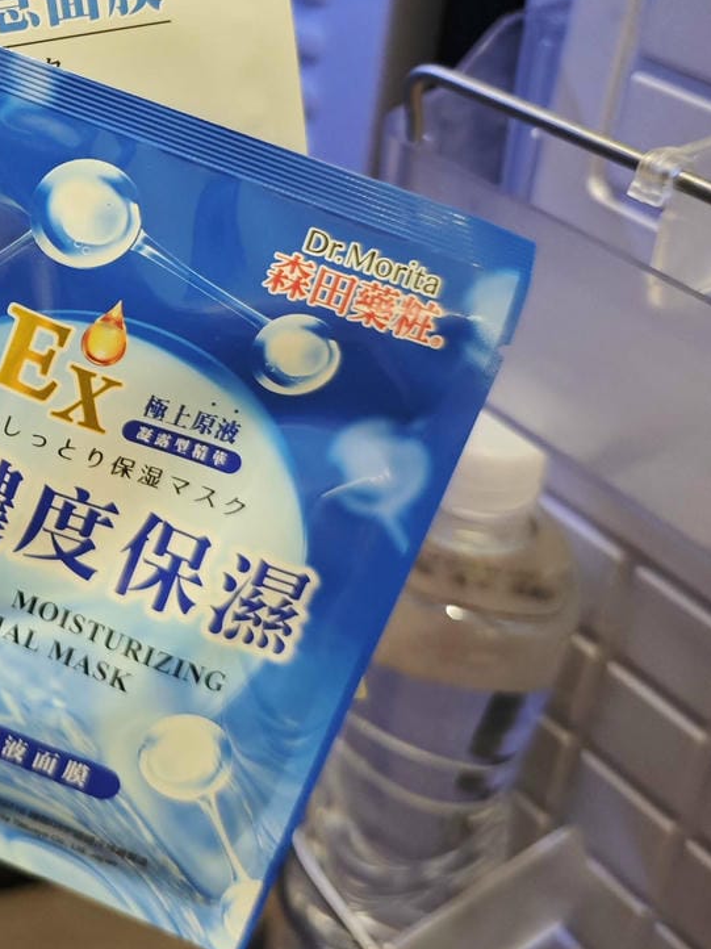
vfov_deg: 36.7
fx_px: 1398
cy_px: 246
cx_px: -63
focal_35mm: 51
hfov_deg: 26.4
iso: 4000
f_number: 1.63
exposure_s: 1/300
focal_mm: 8.72
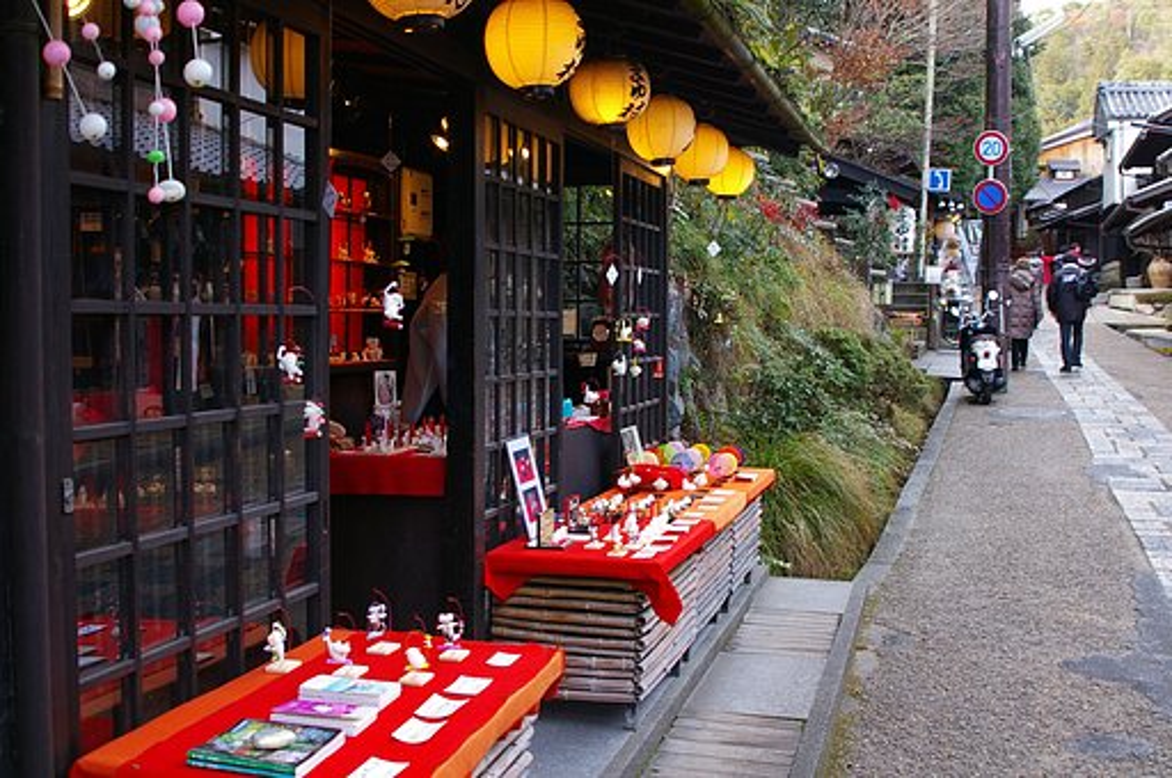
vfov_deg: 31.8
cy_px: 389
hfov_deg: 46.5
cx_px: 586
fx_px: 1366
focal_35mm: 42
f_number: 6.3
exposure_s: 1/80
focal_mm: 28
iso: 400
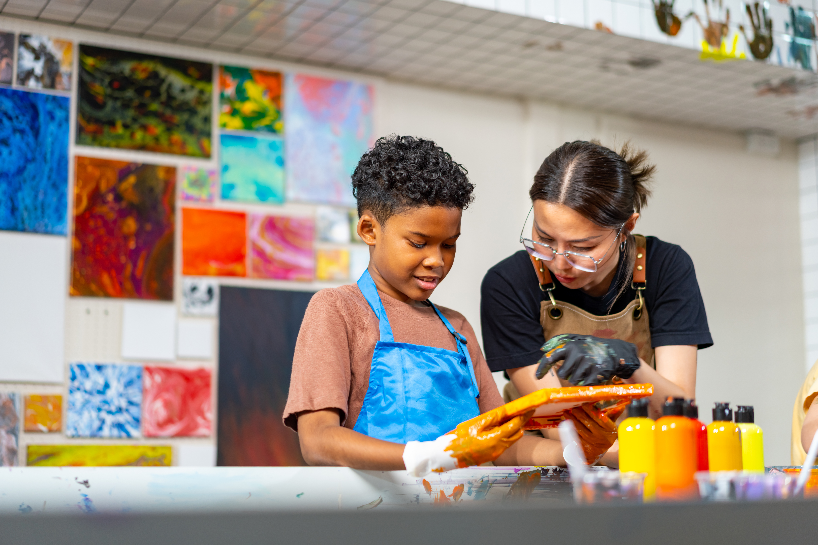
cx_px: 409
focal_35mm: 55
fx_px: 1250
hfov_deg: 36.2
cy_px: 272
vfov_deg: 24.6
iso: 200
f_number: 1.8
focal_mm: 55
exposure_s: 1/250
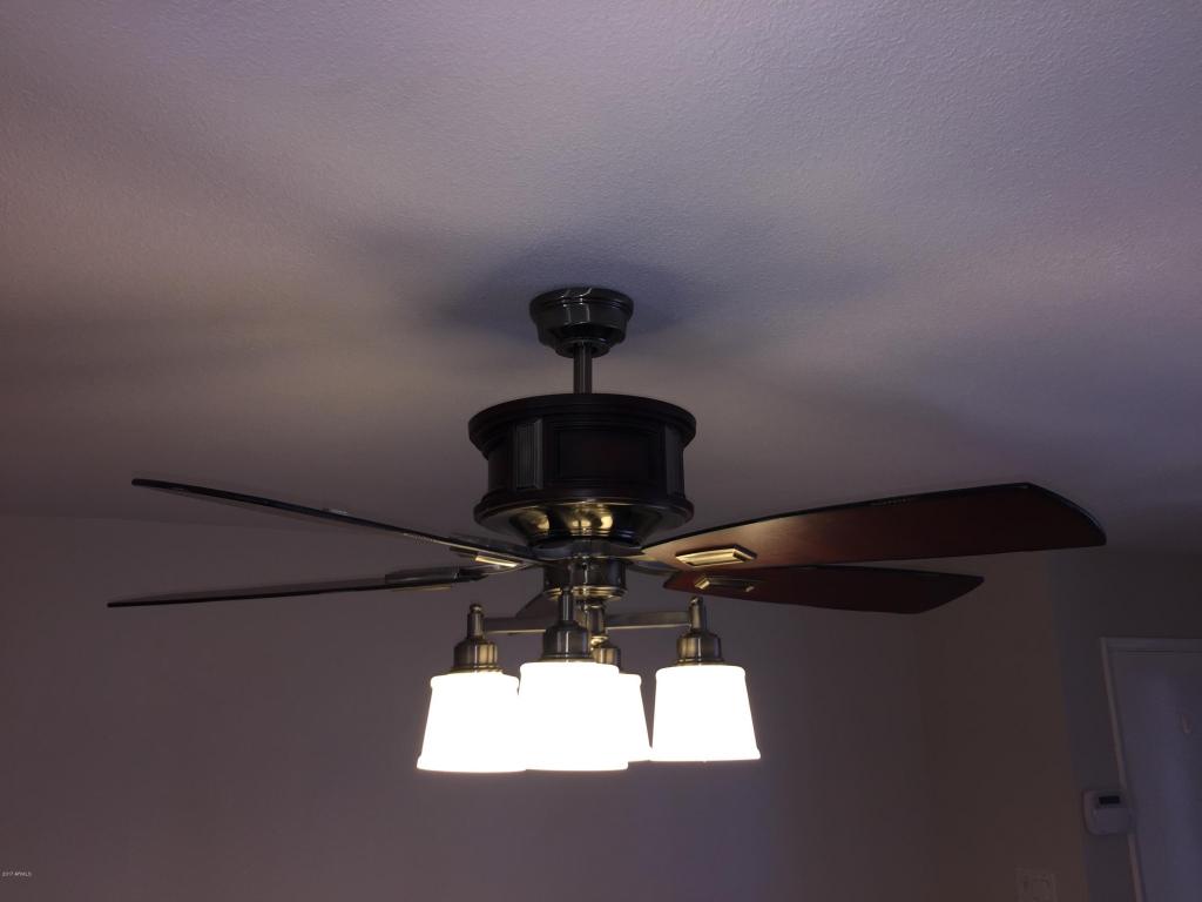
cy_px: 451
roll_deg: +0.1
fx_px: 1007
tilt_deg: +14.2
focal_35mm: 29
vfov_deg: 48.2
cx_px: 601
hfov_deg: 61.7
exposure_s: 1/30
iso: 32
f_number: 2.2
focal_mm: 4.15
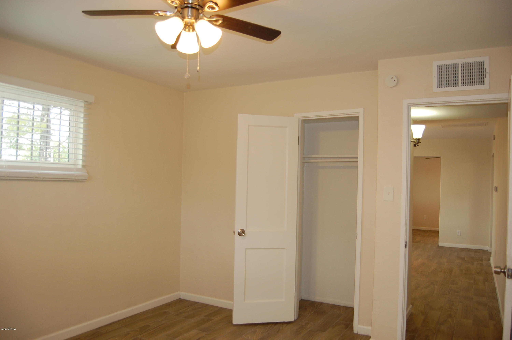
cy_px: 170
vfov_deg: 47.8
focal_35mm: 27
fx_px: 384
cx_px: 256
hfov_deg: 67.4
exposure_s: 1/80
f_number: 3.5
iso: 400
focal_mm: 18
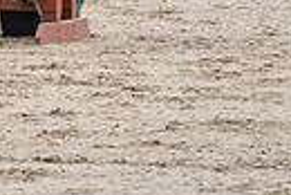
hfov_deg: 2.8
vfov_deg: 1.9
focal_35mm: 723
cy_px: -234
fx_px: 5851
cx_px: -215
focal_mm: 162
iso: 125
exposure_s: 1/200
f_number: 5
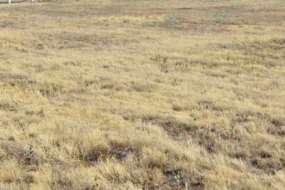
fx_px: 665
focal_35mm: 84
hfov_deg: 24.1
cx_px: 172
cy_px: 176
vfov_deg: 16.0
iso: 100
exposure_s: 1/250
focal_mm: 24
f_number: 8
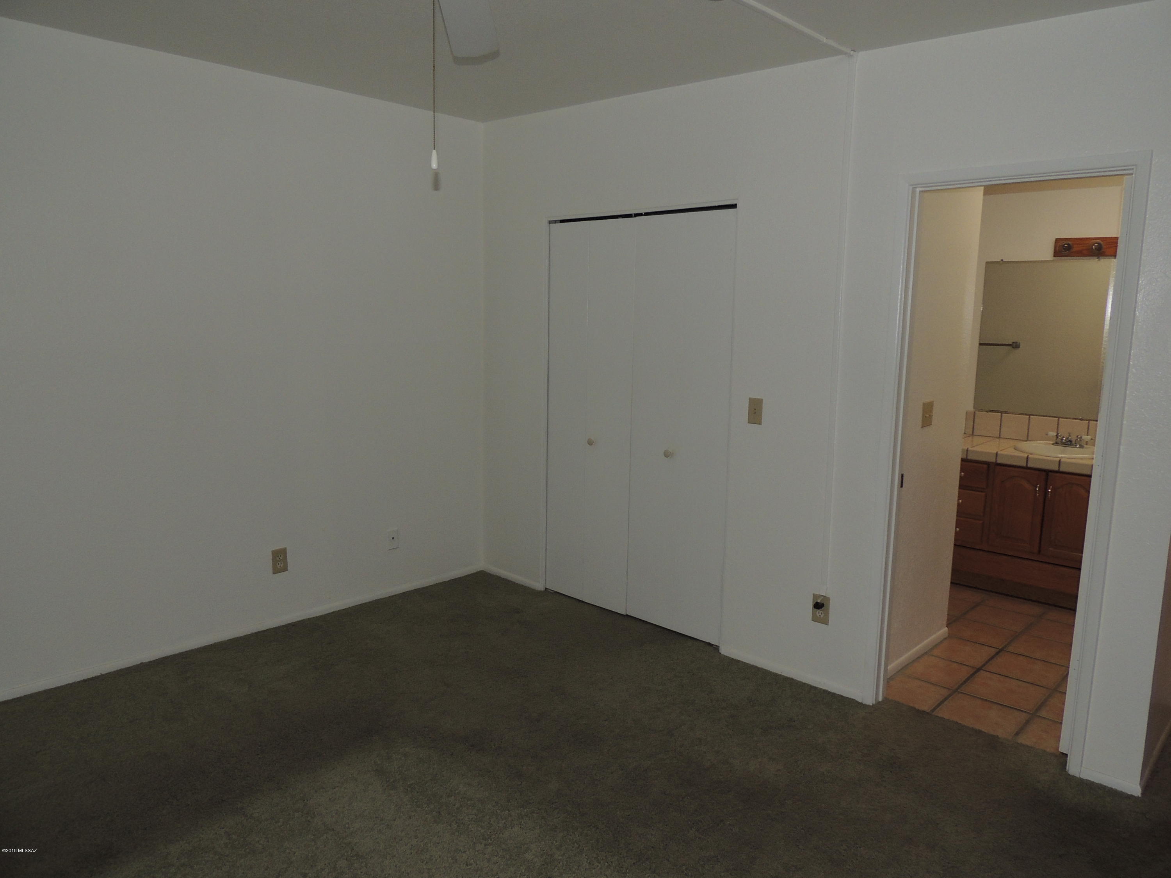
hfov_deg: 71.6
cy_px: 439
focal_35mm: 24
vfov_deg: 56.8
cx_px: 586
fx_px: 812
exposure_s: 1/30
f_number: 3
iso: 200
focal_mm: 4.3
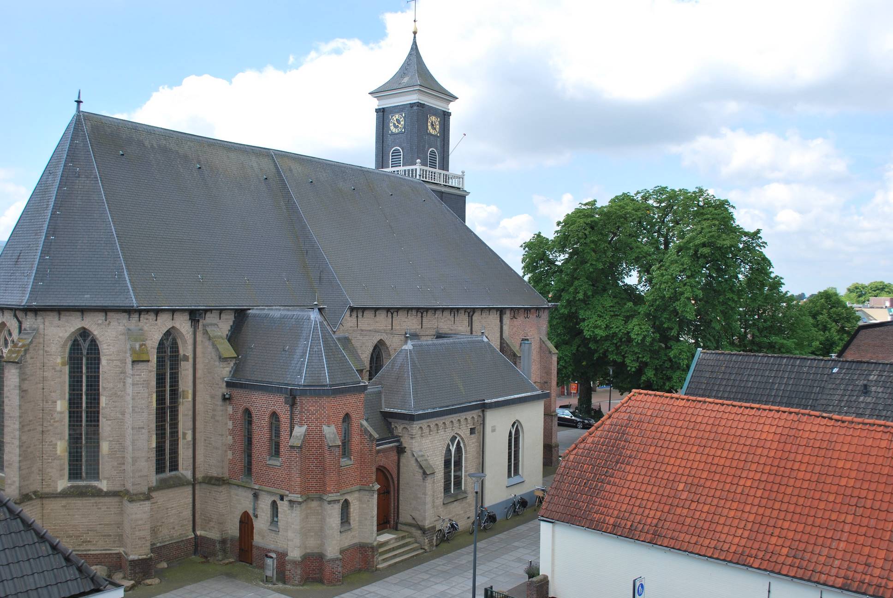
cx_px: 446
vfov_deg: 40.1
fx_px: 820
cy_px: 299
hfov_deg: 57.2
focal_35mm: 33
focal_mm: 22
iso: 100
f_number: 7.1
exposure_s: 1/200
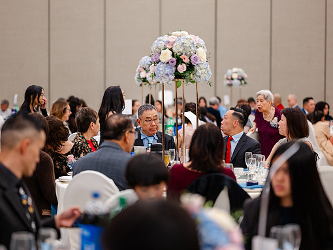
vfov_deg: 15.9
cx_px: 151
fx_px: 894
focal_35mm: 93
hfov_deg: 21.1
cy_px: 125
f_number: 1.8
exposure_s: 1/125
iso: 800
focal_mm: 85
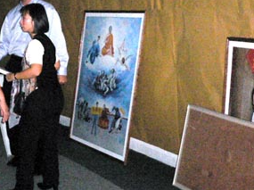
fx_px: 601
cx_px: 29
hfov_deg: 23.3
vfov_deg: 17.8
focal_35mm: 82
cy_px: 43
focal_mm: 5.8
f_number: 2.8
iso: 400
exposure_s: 1/60
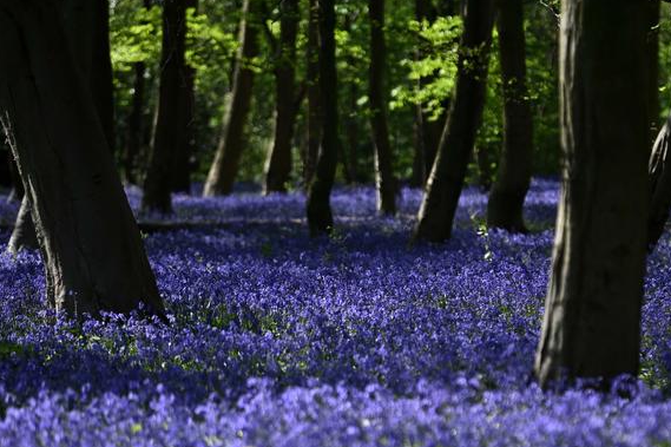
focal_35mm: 275
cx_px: 465
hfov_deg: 7.5
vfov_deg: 5.0
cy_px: 354
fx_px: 5124
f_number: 2.8
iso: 250
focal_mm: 170
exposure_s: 1/1250
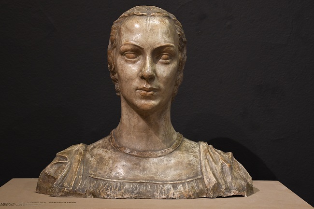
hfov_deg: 28.9
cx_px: 157
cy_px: 104
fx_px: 610
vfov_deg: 19.4
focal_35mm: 70
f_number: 4.5
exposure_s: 1/50
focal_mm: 35
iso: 1000
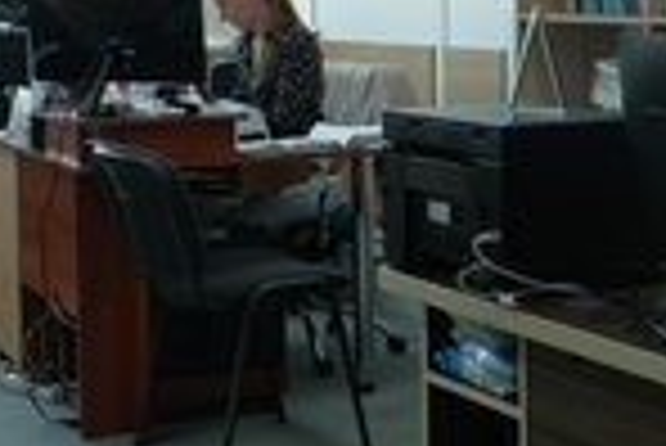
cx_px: 639
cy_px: 88
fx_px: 1500
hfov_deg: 24.1
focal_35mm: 81
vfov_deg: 16.8
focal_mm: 30
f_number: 5.6
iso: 2000
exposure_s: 1/50
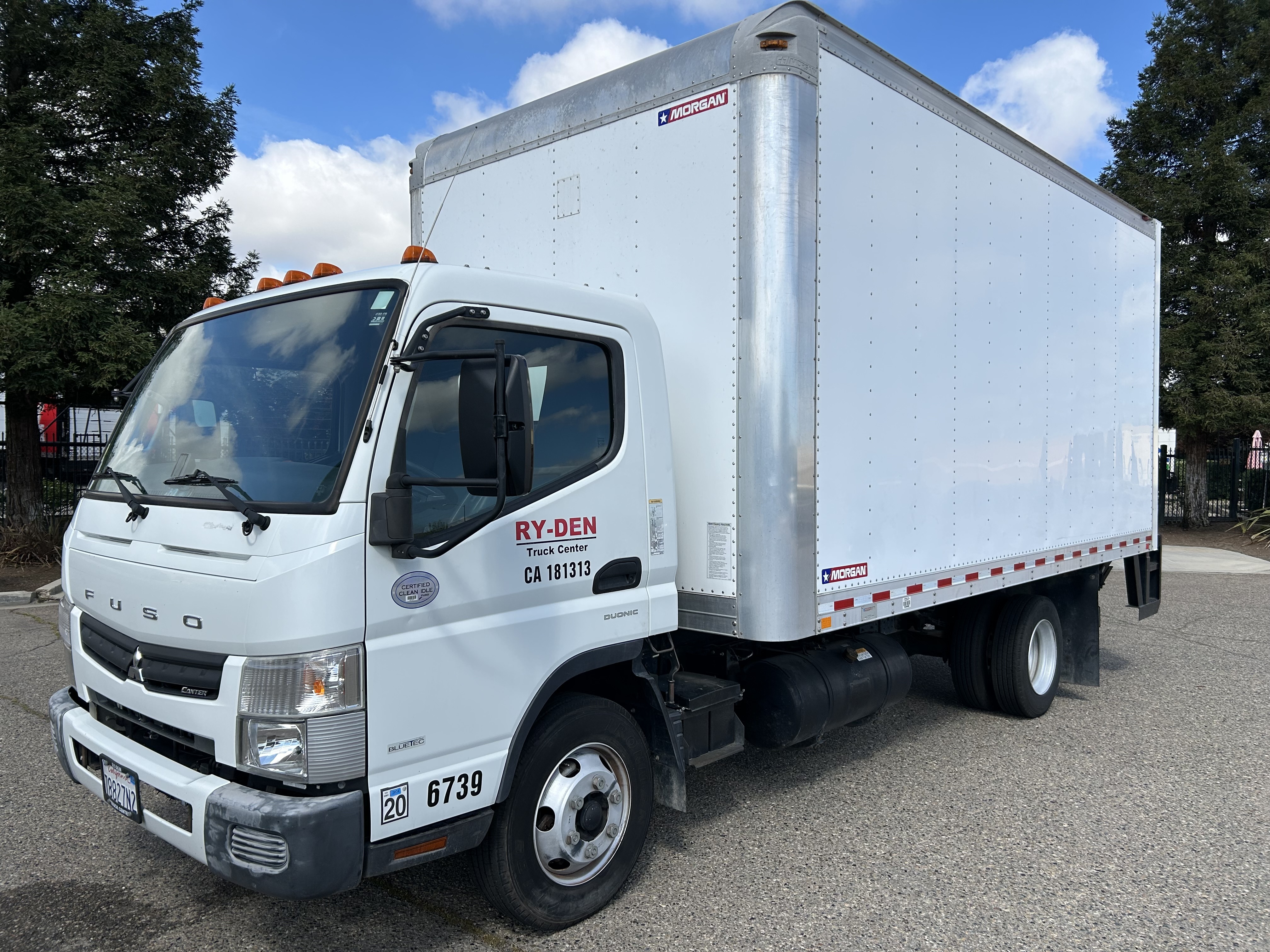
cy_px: 476
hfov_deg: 67.3
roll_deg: -1.6
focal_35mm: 26
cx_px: 635
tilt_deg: -2.0
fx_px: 954
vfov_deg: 53.1
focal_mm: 5.7
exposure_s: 1/4444
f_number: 1.5
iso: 50
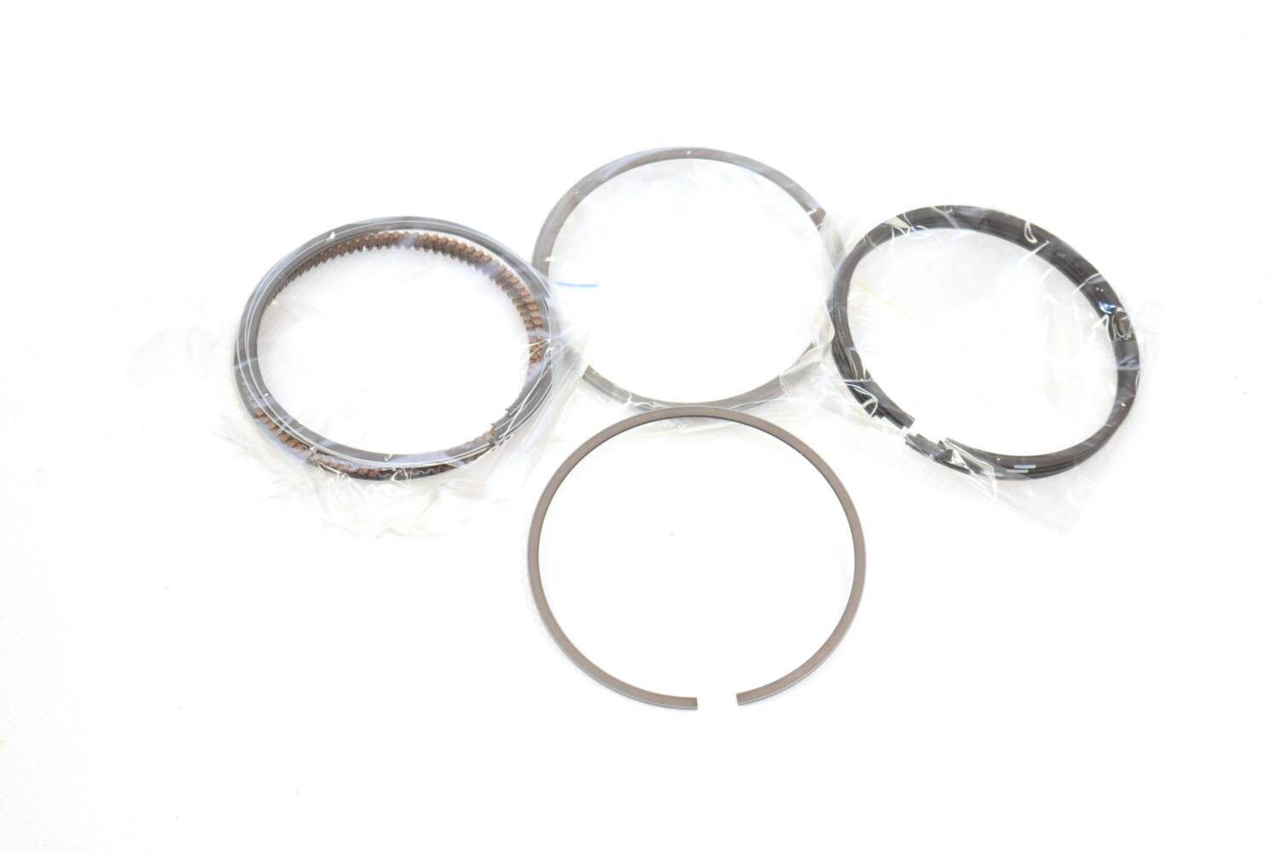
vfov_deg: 17.5
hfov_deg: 26.0
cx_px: 638
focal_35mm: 78
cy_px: 426
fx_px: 2767
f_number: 6.3
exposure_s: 1/160
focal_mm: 52
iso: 400
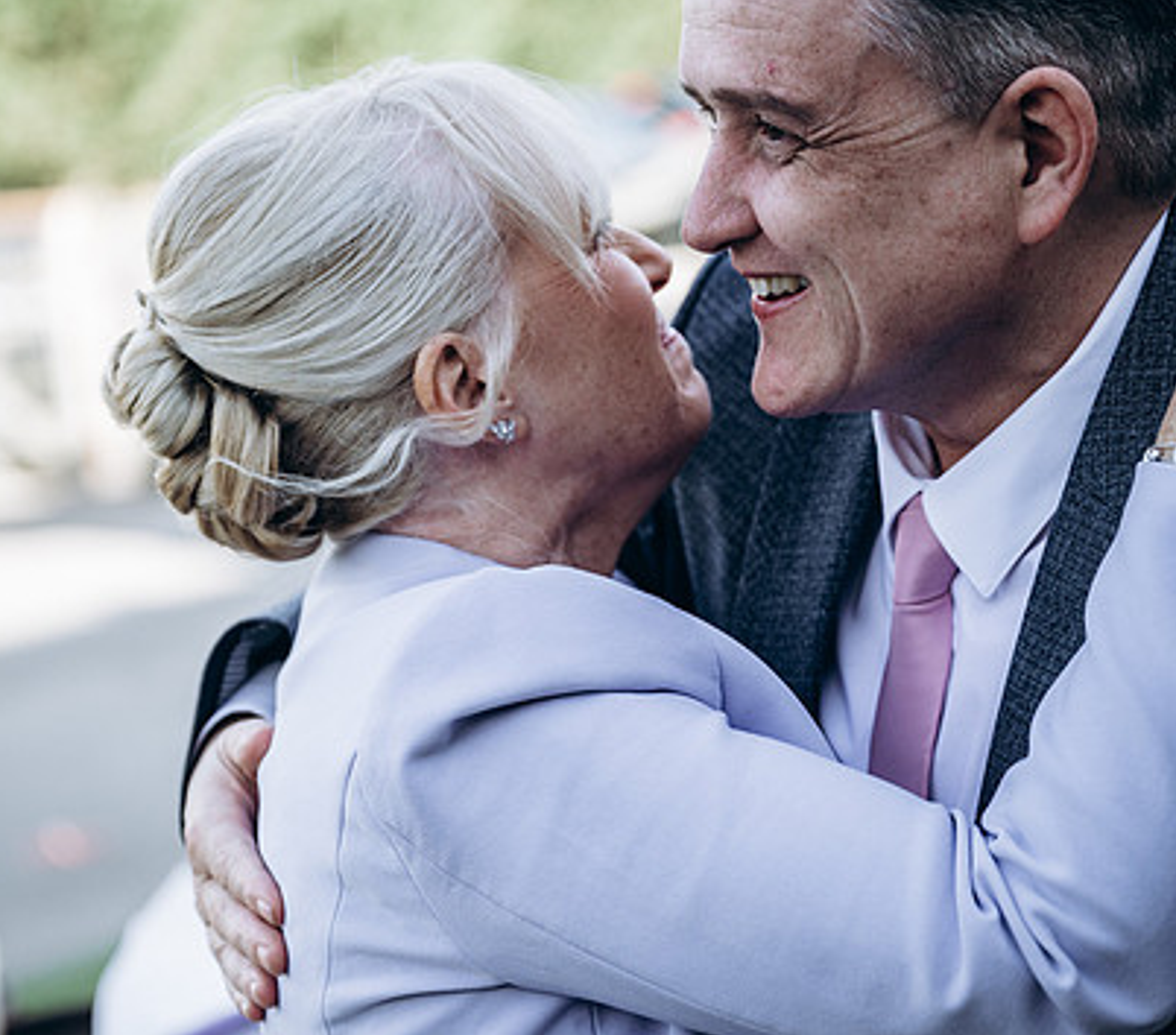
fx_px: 3839
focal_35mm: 106
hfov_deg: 17.4
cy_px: 620
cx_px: 395
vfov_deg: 15.4
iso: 125
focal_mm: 70
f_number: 2.8
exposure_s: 1/250
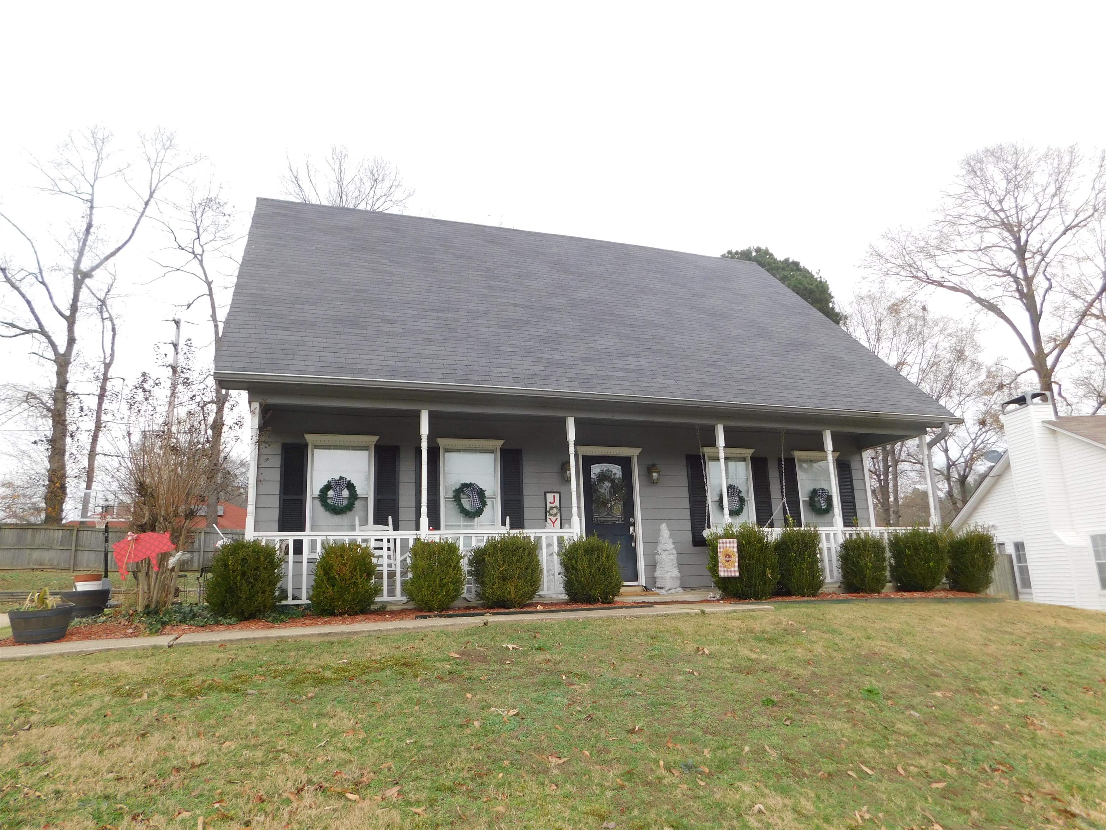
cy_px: 415
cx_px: 553
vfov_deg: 58.9
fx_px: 735
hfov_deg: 73.9
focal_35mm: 23
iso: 125
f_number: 3
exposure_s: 1/125
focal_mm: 4
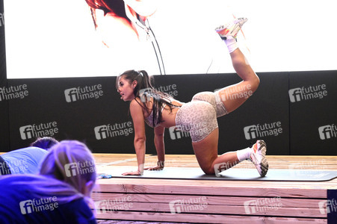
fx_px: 655
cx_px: 168
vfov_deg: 19.4
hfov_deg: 28.9
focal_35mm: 70
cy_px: 112
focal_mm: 70
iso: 6400
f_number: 5.6
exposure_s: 1/250
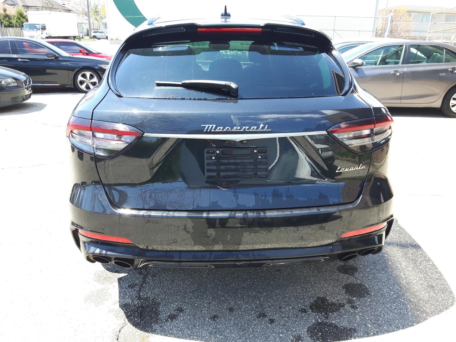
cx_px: 228
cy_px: 171
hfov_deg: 58.4
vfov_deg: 45.4
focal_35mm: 31
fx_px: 408
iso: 40
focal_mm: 3.7
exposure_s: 1/213
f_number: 1.9
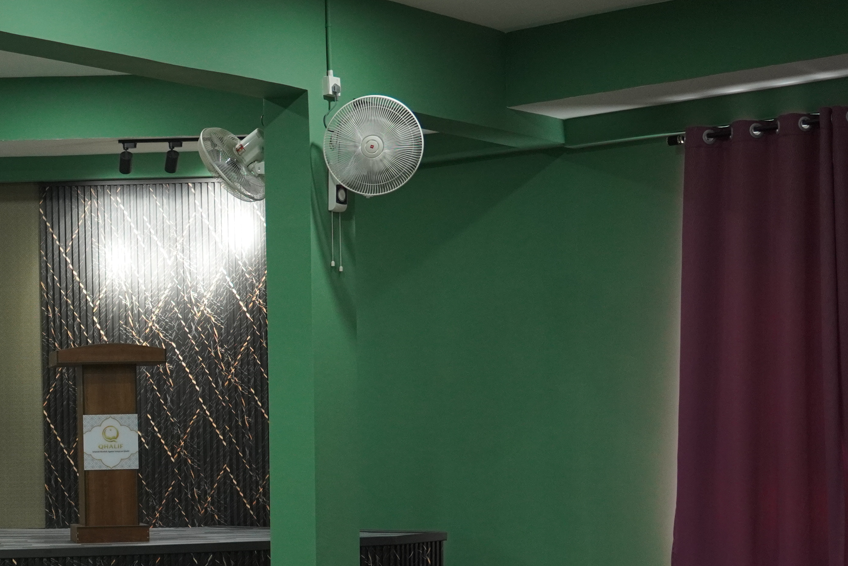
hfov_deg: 25.8
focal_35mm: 73
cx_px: -54
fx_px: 1729
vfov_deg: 18.3
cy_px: 474
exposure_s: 1/100
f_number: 2.8
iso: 1000
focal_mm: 22.8
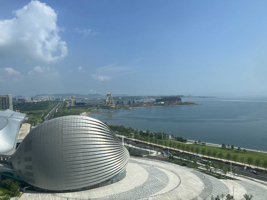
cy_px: 100
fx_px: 201
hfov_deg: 67.3
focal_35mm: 26
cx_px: 134
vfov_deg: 53.1
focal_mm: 5.7
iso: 50
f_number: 1.5
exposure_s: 1/5319
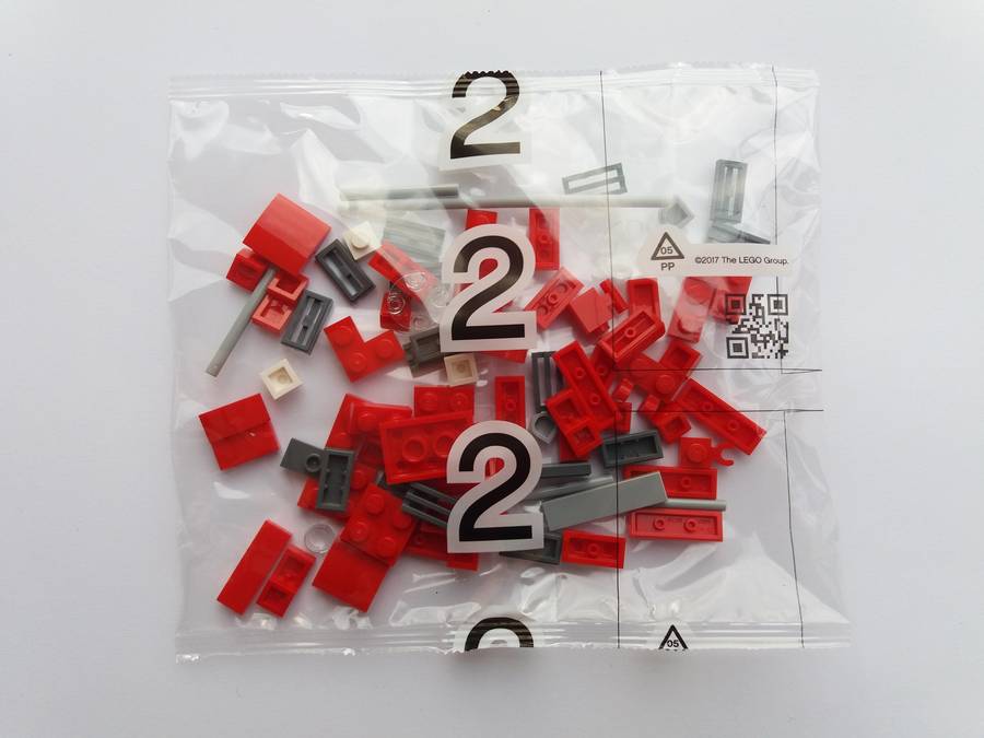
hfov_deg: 63.4
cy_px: 369
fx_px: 796
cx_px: 492
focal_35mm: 28
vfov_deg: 49.7
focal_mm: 3.7
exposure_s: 1/395
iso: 64
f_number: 1.9
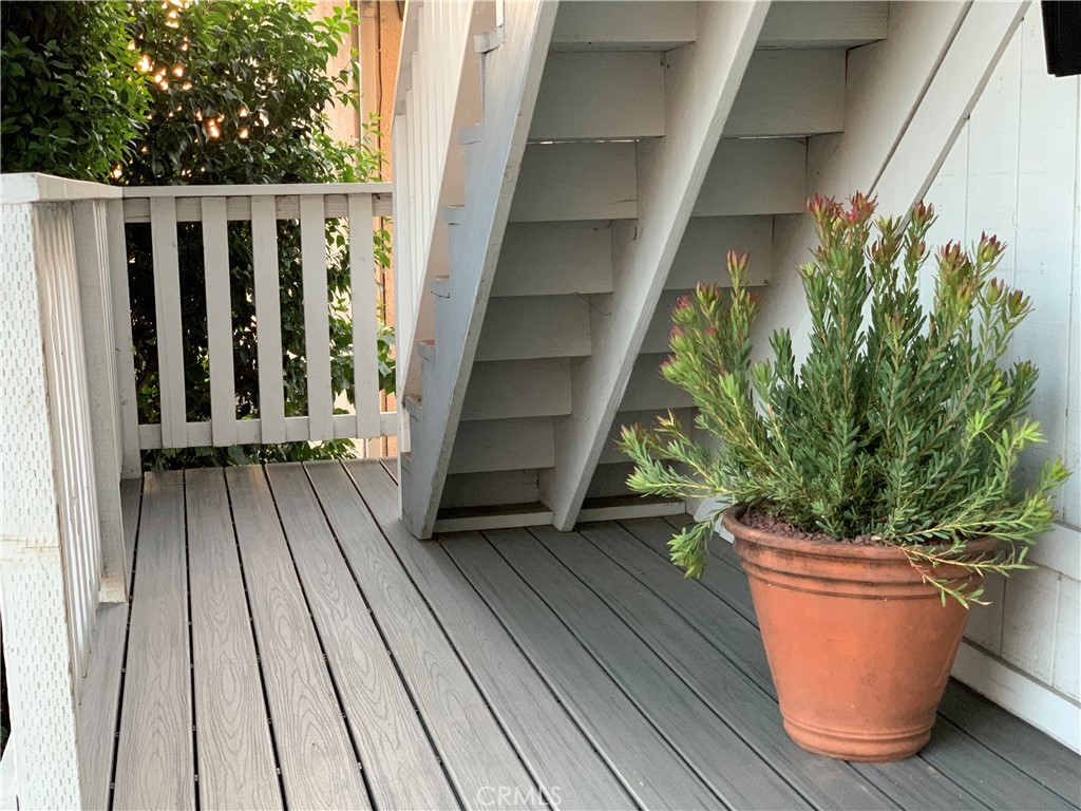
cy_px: 406
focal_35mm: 52
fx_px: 1624
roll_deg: +0.7
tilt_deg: -6.5
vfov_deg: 28.0
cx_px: 540
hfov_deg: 36.8
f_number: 2.4
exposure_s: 1/60
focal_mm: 6
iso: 200
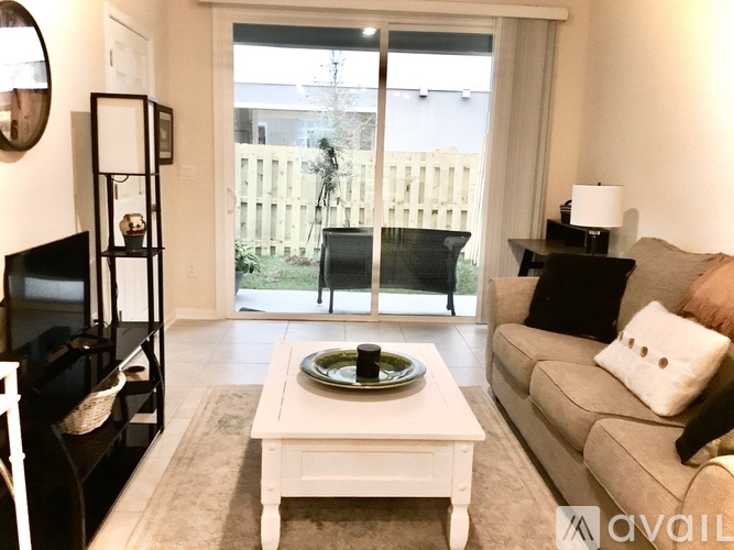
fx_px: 657
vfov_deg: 45.4
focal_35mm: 31
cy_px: 275
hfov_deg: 58.4
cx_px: 367
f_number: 2.4
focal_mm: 3.3
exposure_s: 1/30
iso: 125
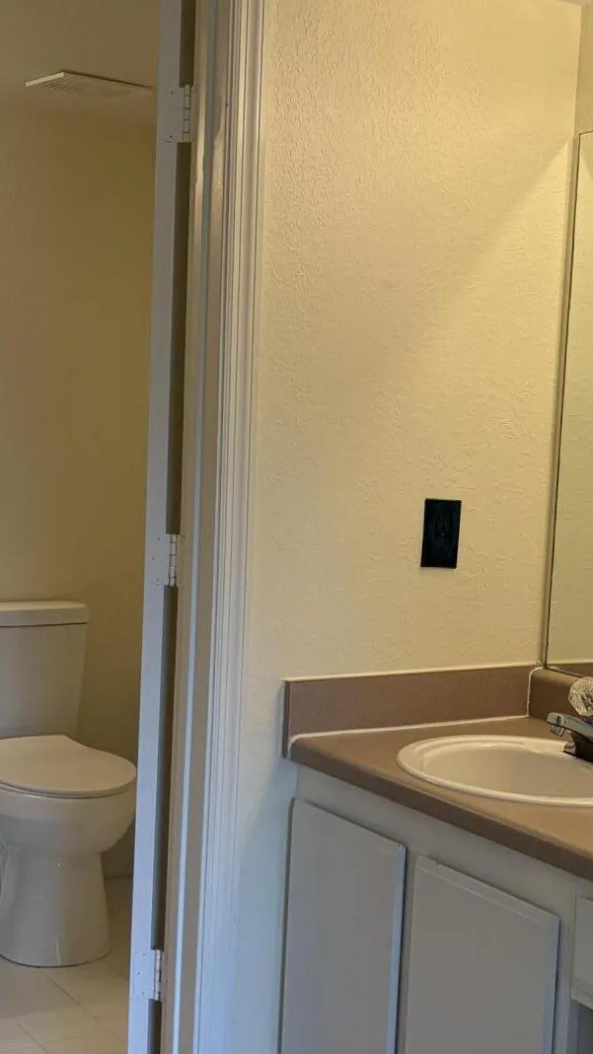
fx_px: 1482
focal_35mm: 53
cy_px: 608
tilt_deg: -5.2
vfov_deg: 39.1
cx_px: 495
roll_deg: -2.6
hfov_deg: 22.2
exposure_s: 1/210
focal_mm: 5.96
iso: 125
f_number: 1.6
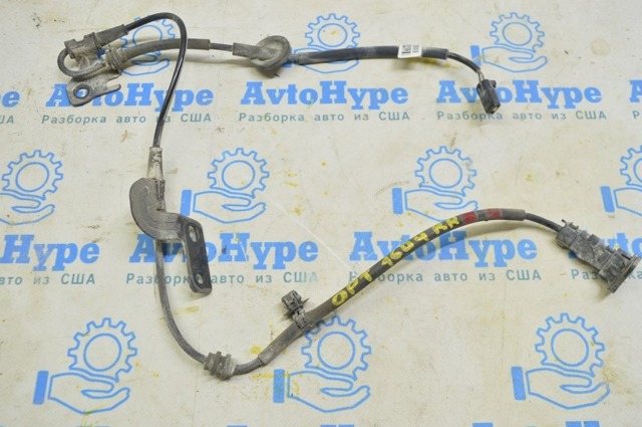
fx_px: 588
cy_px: 214
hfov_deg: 57.3
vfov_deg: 39.9
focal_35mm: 33
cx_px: 321
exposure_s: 1/20
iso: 400
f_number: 5.6
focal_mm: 22
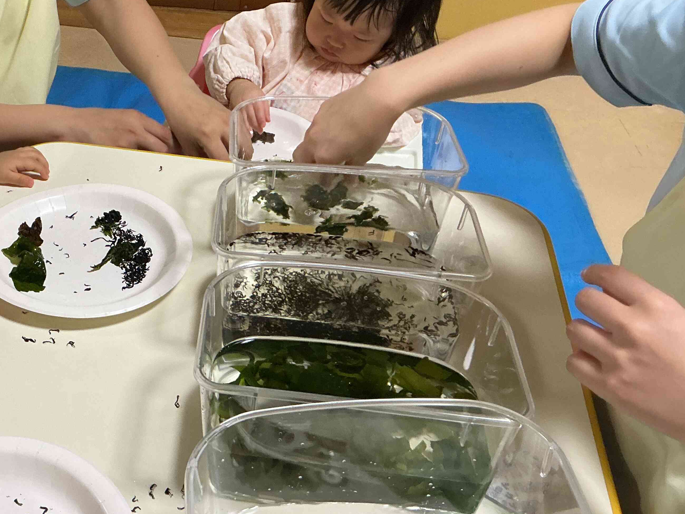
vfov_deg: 32.0
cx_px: 156
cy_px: 181
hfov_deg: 40.6
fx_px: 891
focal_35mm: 45
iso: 160
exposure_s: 1/60
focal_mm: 3
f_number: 1.8
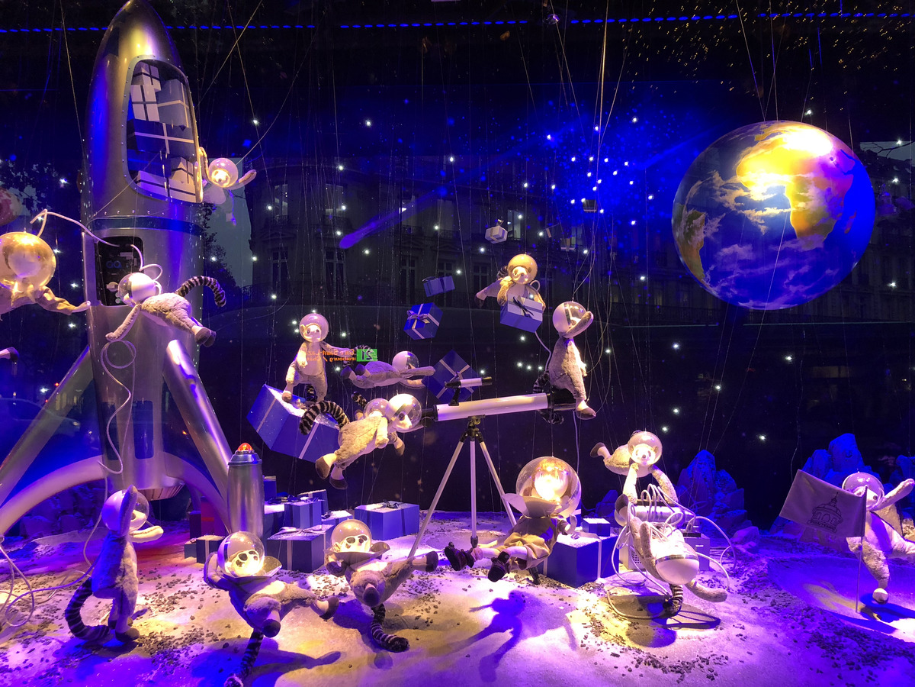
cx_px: 458
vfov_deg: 49.7
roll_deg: +0.7
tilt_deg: +4.5
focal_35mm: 28
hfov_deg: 63.4
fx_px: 740
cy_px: 344
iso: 40
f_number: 1.8
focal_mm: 4
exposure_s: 1/27
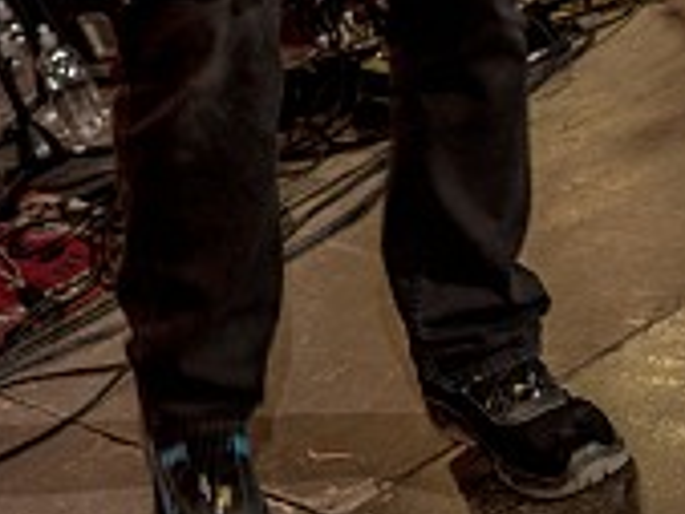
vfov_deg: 10.8
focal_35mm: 131
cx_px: -389
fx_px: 2594
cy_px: -302
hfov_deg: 14.0
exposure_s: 1/100
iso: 640
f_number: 2.8
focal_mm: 32
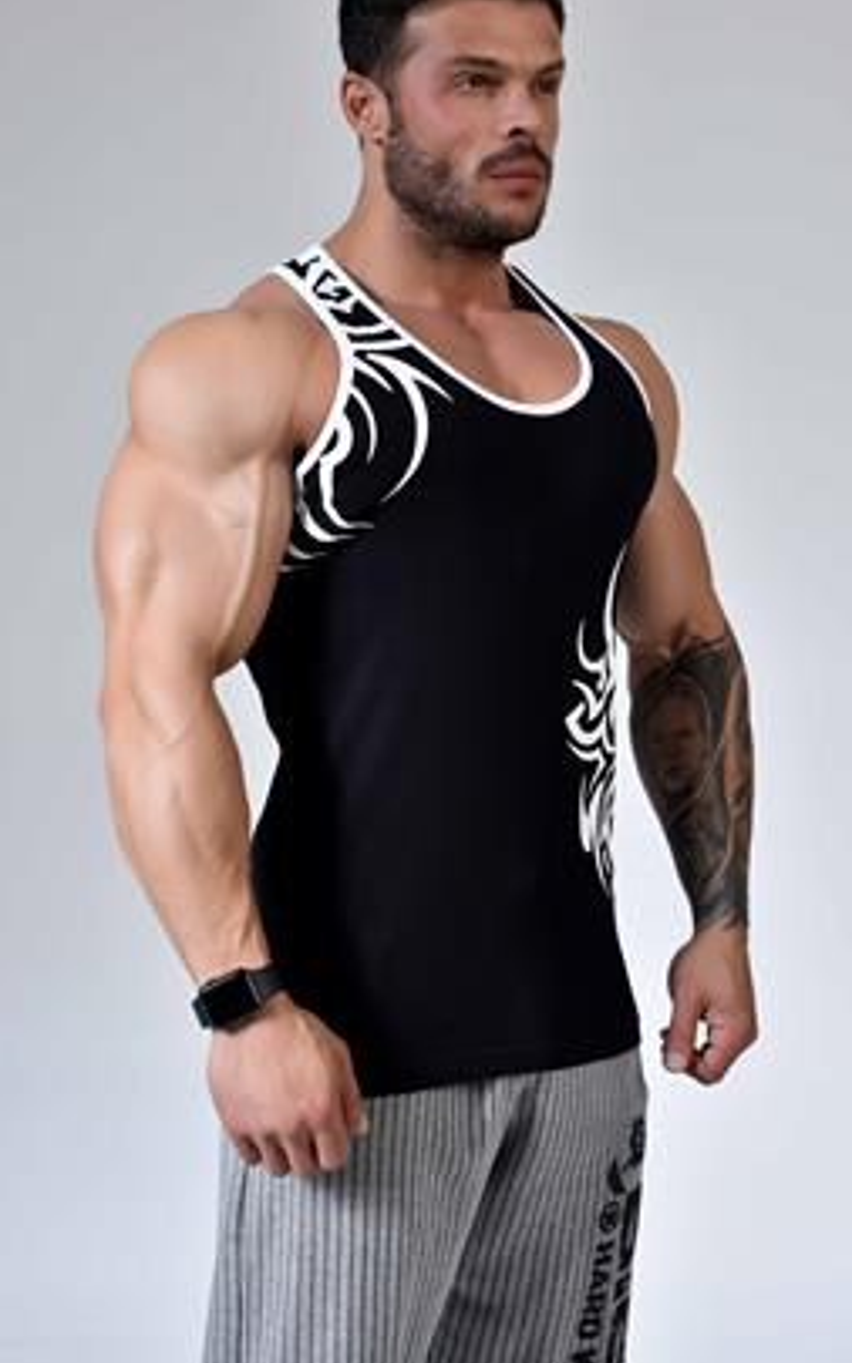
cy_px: 609
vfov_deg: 27.1
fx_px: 2825
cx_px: 438
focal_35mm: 76
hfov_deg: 17.2
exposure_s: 1/100
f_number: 11
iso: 200
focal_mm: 65
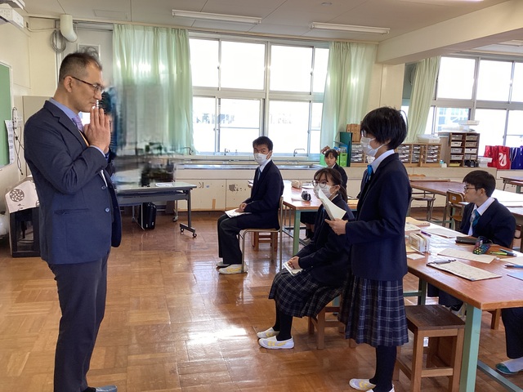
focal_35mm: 31
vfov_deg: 45.4
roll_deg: +0.0
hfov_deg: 58.4
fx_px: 468
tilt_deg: -7.9
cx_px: 262
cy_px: 196
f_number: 2.4
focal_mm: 3.3
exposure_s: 1/120
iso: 80
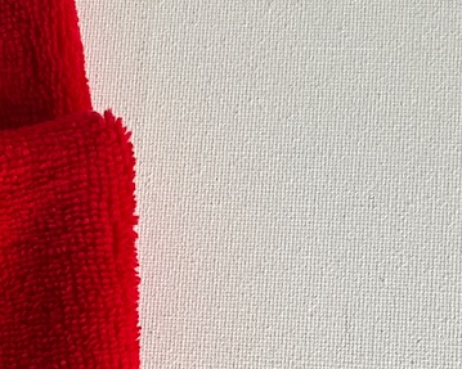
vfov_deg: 14.9
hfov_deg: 18.4
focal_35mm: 101
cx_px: -26
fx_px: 1381
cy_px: 406
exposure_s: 1/100
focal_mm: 3
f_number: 1.8
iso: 16
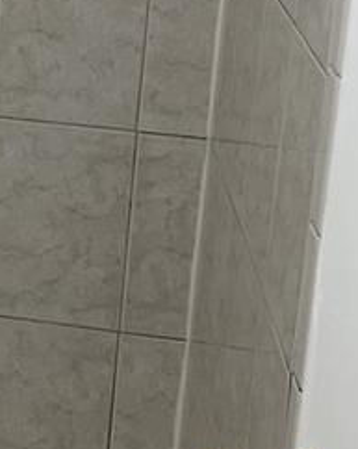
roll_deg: -1.3
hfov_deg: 10.7
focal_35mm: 126
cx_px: -458
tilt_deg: -10.4
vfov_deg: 14.7
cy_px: -117
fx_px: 1672
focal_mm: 5.7
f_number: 1.5
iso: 80
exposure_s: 1/120
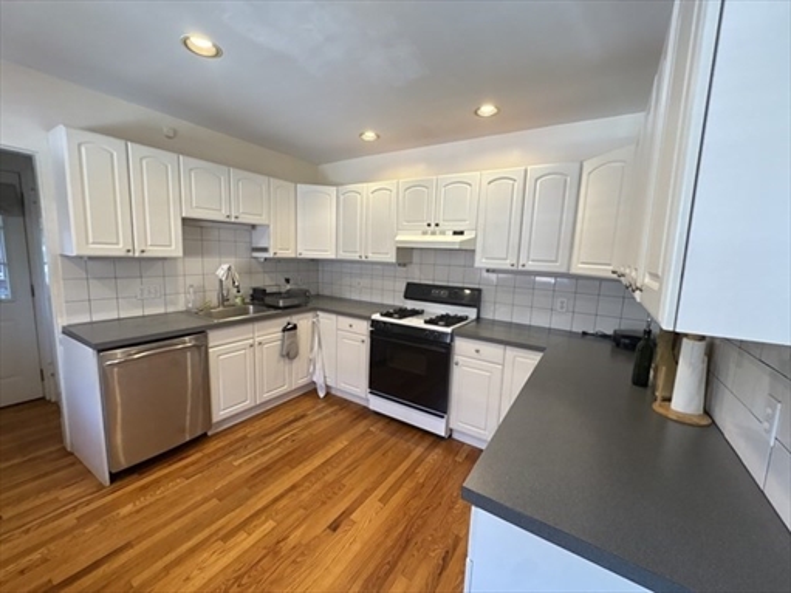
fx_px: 320
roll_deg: -1.9
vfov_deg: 85.7
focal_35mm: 14
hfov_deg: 102.1
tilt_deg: -9.4
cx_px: 396
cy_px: 296
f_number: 2.2
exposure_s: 1/60
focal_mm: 2.22
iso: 125
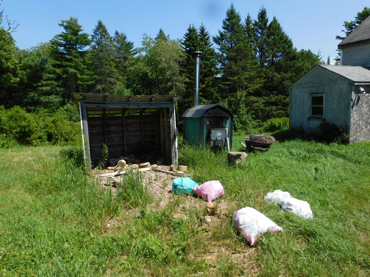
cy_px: 138
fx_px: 257
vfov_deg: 56.8
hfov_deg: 71.6
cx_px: 185
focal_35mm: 24
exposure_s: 1/1250
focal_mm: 4.3
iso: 125
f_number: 3.3
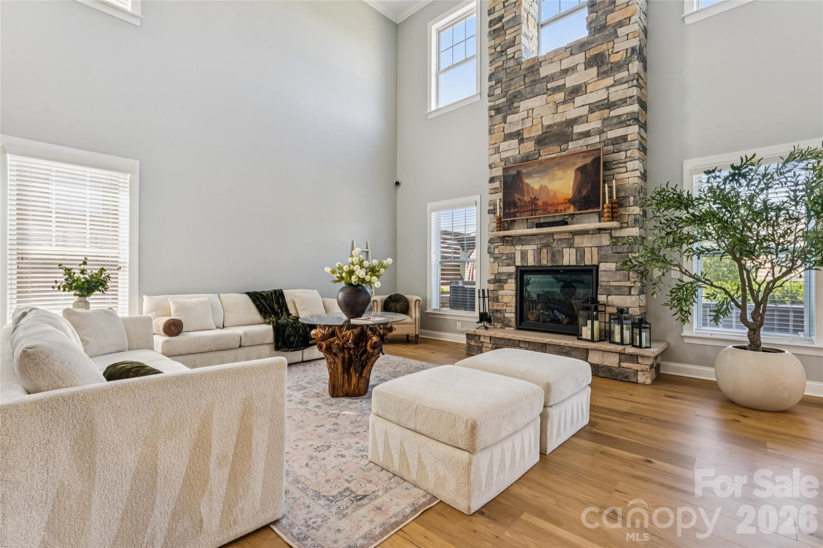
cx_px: 412
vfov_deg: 72.0
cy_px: 274
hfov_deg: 95.0
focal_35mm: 16
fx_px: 377
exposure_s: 1/5
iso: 200
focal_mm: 16.5
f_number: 13
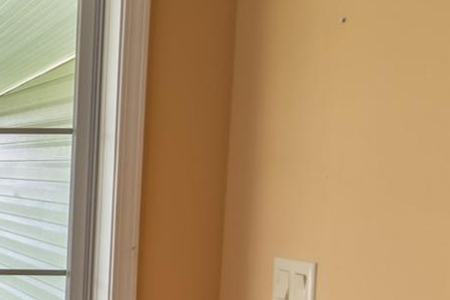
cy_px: 208
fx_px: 662
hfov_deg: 26.2
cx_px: -242
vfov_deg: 25.3
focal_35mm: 53
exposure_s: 1/40
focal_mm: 15
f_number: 3.2
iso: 100
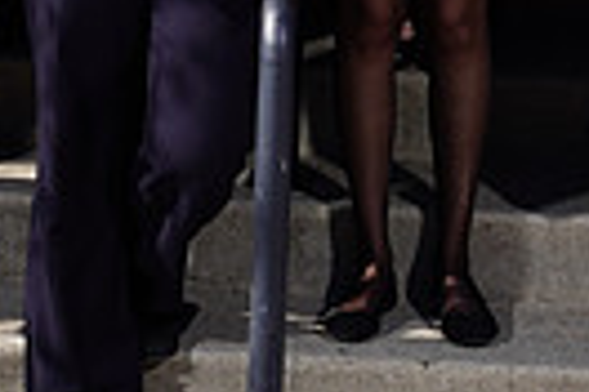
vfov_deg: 7.3
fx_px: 2945
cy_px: -394
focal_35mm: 180
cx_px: 290
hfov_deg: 11.4
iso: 100
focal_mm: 41
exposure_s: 1/250
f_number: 10
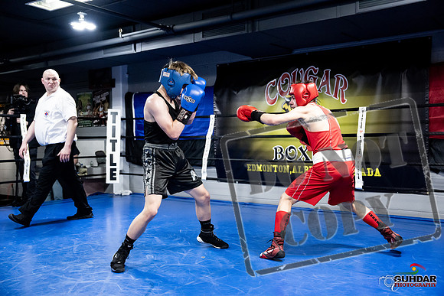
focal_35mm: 37
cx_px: 222
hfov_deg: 51.9
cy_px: 148
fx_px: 456
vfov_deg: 36.0
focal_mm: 37
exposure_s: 1/1000
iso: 8000
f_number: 2.8
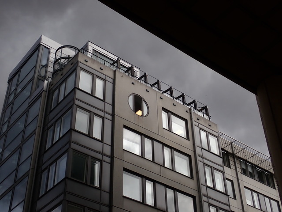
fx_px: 432
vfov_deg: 27.5
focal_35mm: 53
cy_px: 106
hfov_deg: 36.2
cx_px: 141
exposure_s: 1/320
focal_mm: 9.61
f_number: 4.5
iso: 100
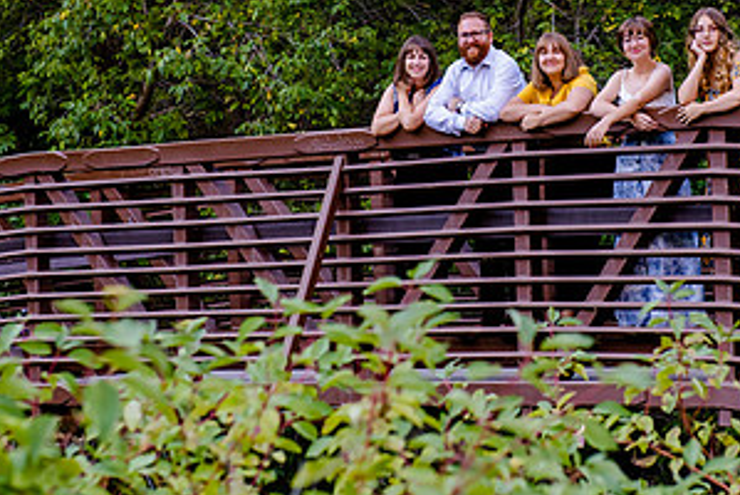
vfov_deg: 8.8
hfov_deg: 13.1
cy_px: 141
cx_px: 450
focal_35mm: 156
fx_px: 3210
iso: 1000
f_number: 4.5
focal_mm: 70
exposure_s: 1/400
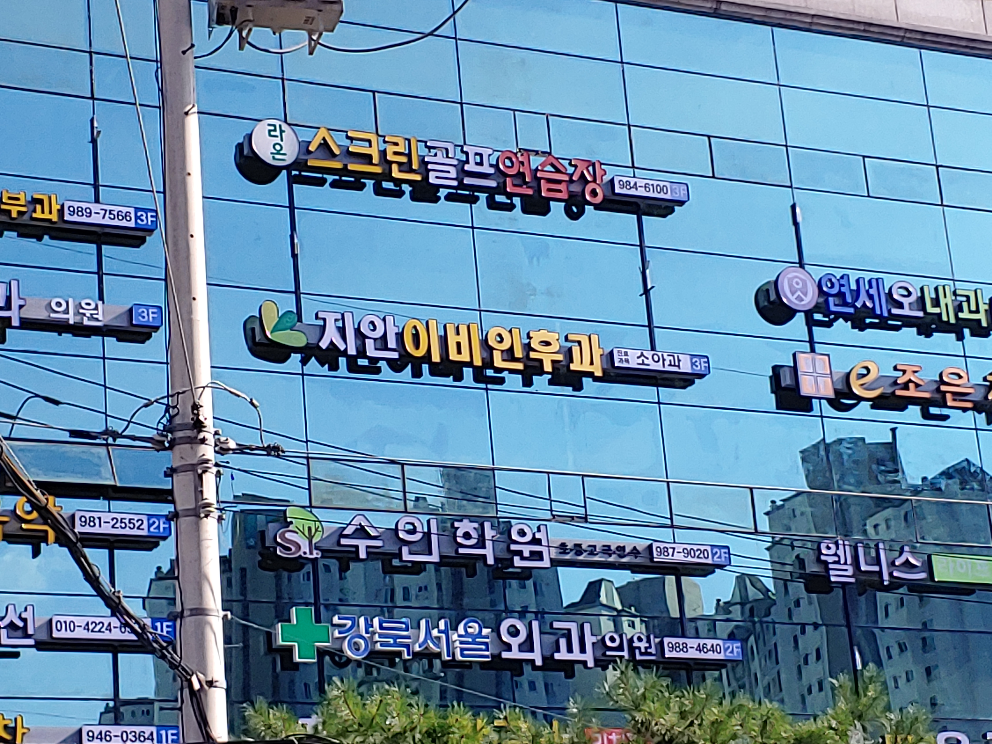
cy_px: 372
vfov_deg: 16.4
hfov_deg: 21.8
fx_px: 2579
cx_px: 496
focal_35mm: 90
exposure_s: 1/1639
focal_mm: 4.23
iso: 50
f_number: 1.5
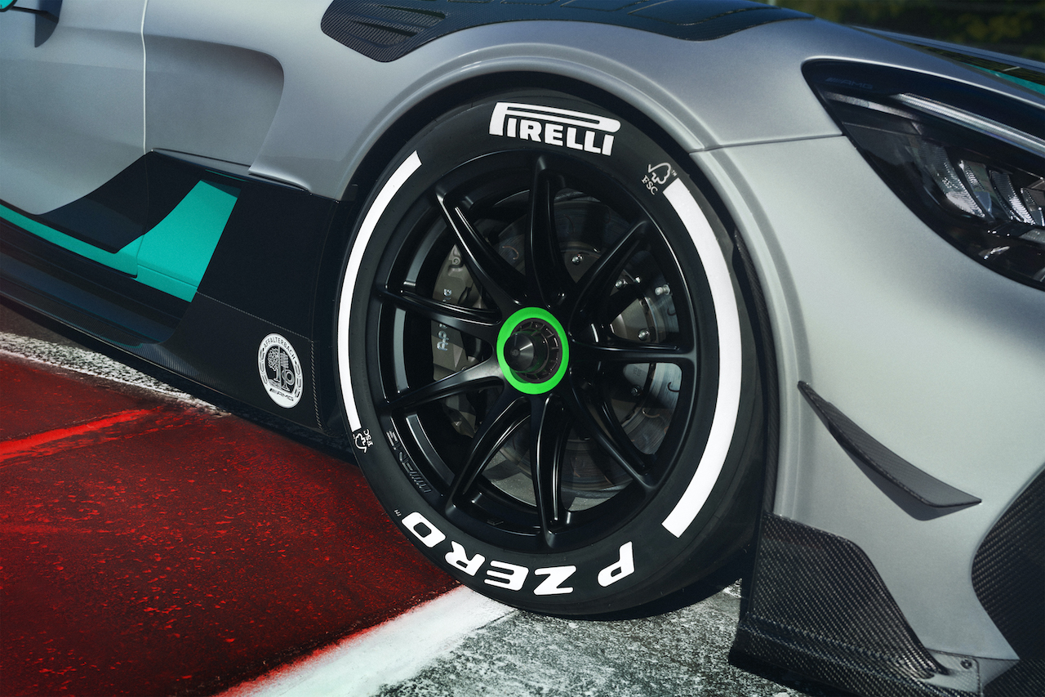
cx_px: 522
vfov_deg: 38.9
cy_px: 348
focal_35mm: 34
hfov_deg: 55.8
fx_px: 987
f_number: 6.3
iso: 100
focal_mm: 34
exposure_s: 1/250
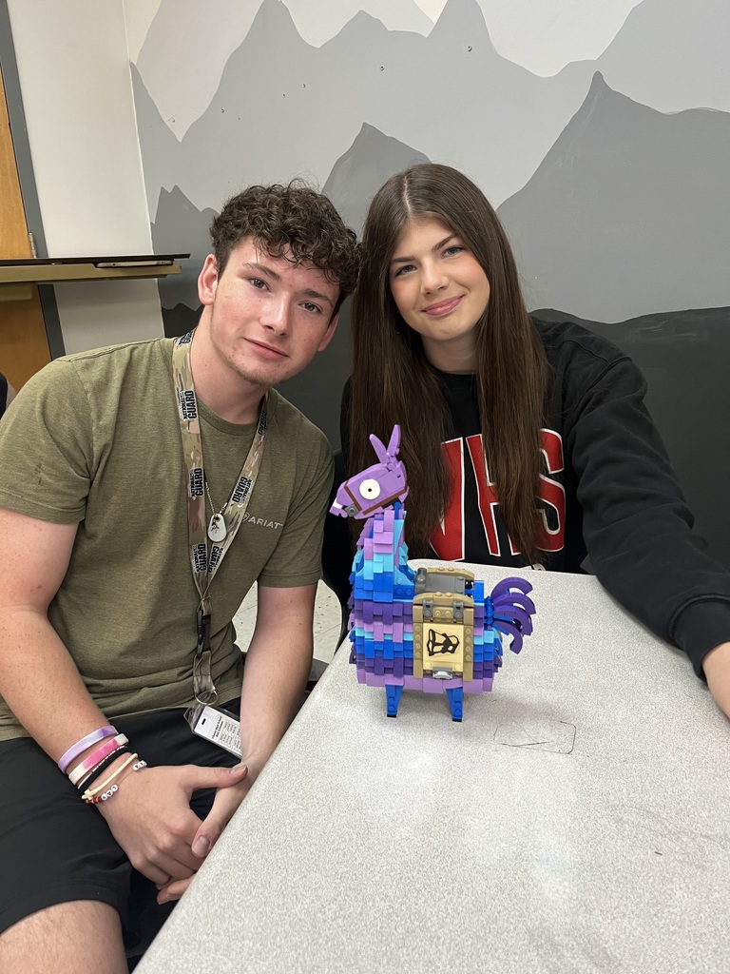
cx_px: 365
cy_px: 487
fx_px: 731
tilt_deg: -18.8
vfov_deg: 67.3
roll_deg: +3.9
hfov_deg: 53.1
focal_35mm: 26
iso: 160
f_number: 1.6
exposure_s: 1/60
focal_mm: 5.1
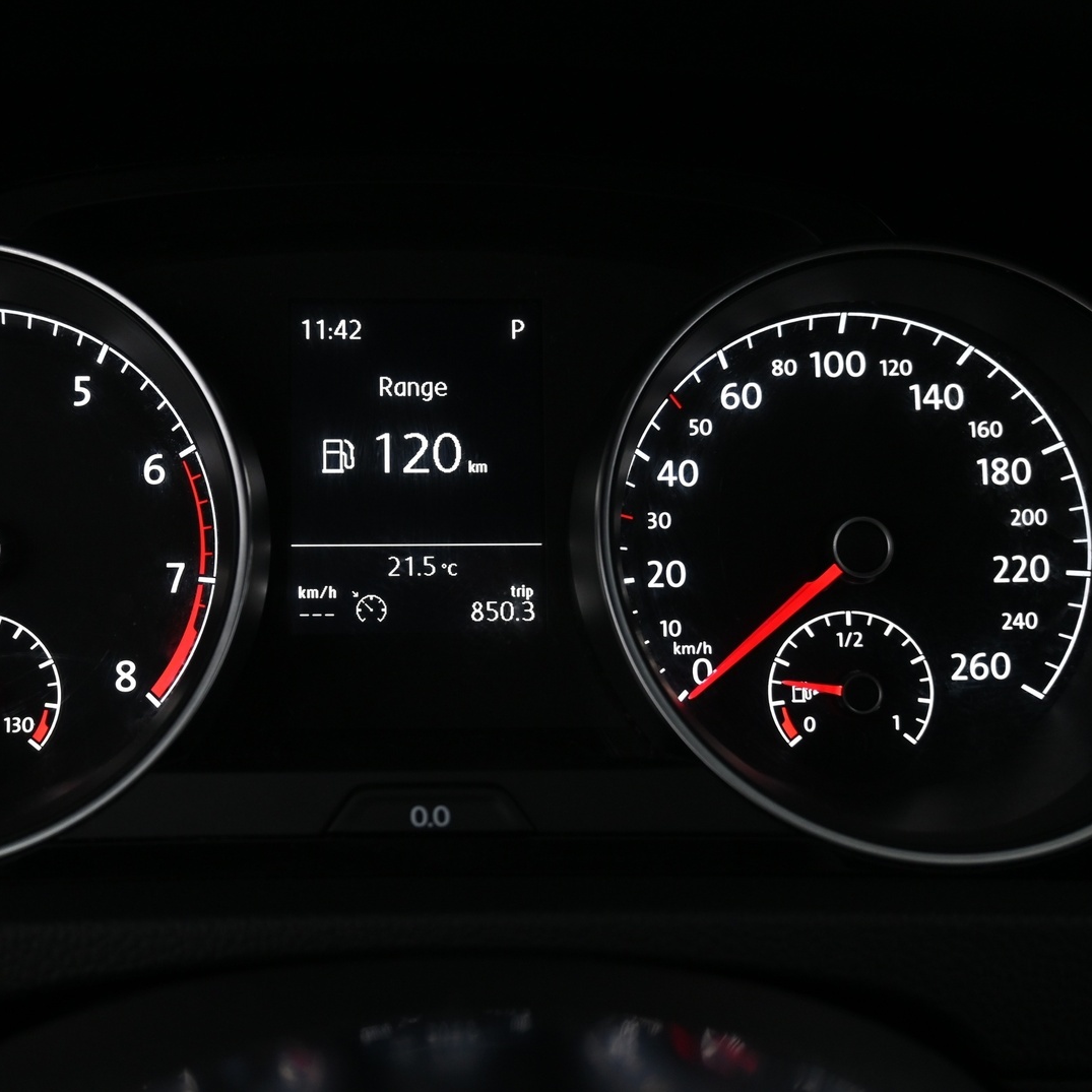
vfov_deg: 40.6
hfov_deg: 40.4
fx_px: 1475
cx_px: 410
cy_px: 548
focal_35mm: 41
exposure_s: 1/30
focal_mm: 21.5
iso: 800
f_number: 4
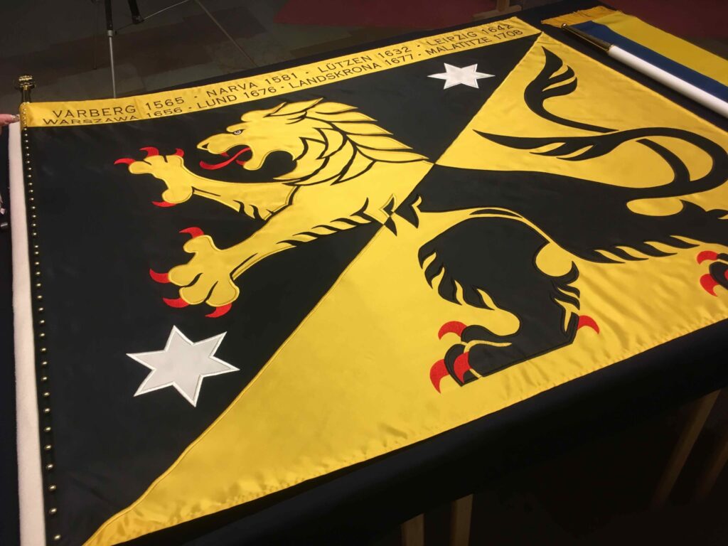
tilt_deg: -40.6
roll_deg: +3.4
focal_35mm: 29
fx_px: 610
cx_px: 364
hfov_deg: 61.7
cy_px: 273
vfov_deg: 48.2
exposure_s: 1/33
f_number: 2.2
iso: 80
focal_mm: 4.15
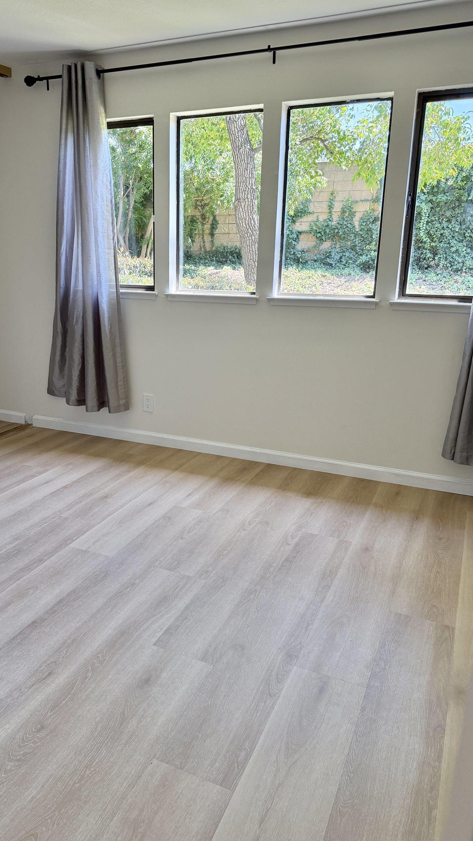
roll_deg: -1.2
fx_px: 602
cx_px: 181
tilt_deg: -16.9
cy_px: 421
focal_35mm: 27
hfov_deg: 42.6
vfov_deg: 69.9
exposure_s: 1/228
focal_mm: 6.76
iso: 160
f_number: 1.78
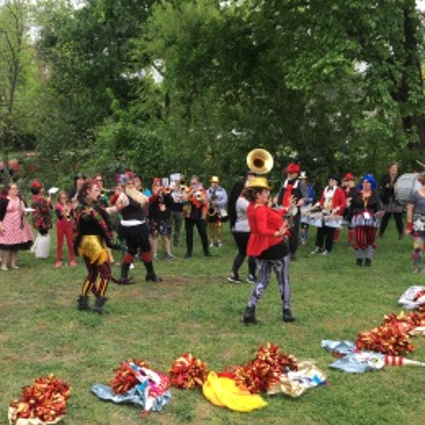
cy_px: 211
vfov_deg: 46.0
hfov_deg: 45.8
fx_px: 500
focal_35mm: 36
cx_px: 173
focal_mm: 4.15
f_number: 2.2
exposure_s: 1/237
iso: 25
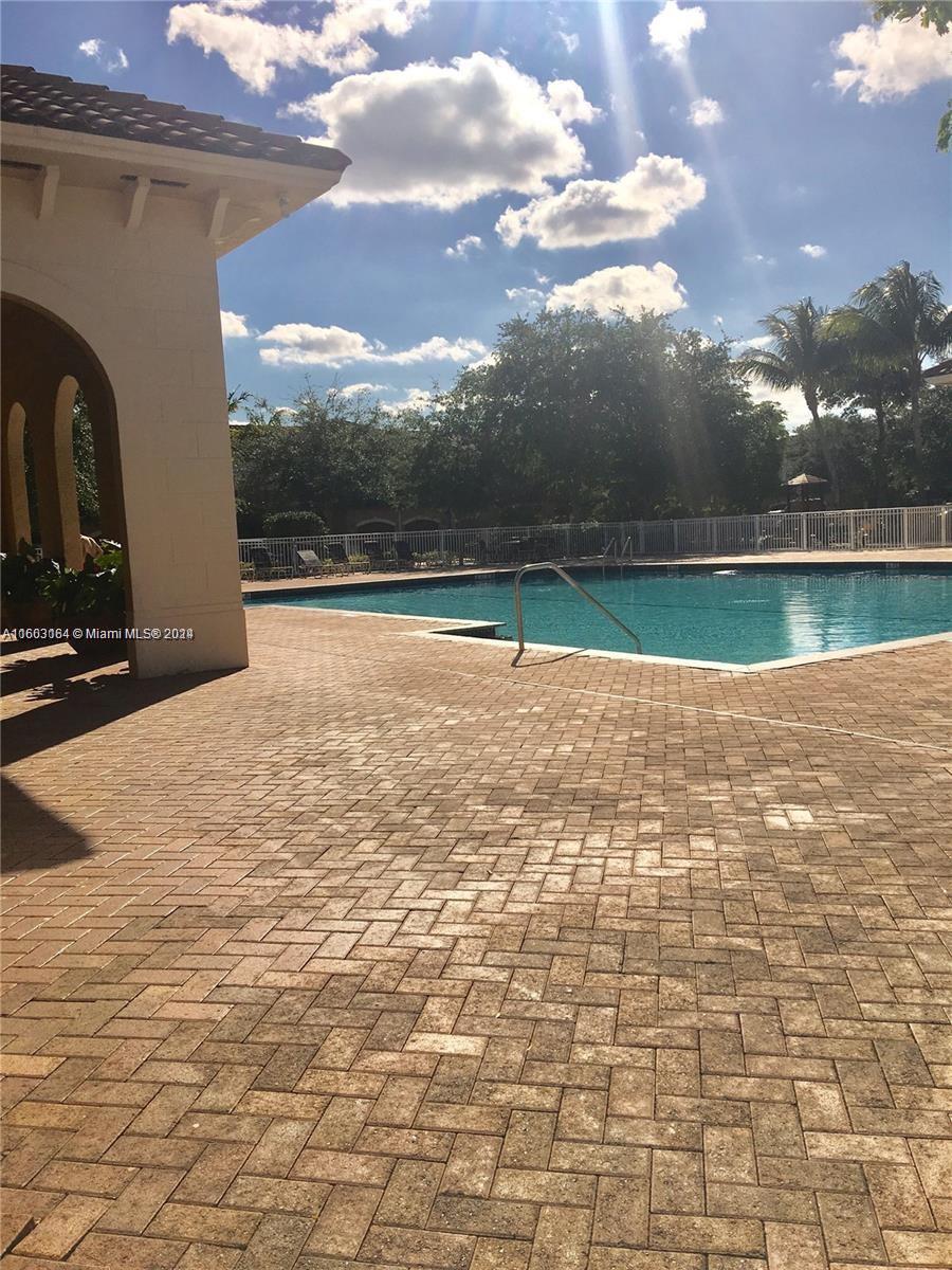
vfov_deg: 61.7
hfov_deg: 48.2
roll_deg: +2.5
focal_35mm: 29
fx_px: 1063
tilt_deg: -4.8
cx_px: 476
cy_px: 635
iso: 25
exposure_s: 1/5917
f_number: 2.2
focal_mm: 4.15
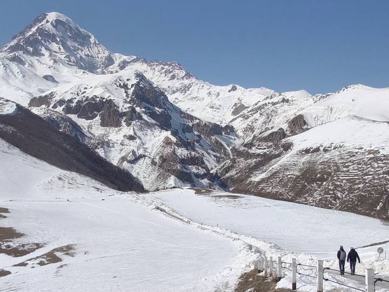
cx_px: 194
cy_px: 146
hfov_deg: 41.2
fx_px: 517
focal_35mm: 46
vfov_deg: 31.5
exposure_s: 1/3175
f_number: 2.2
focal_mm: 1.91
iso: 50
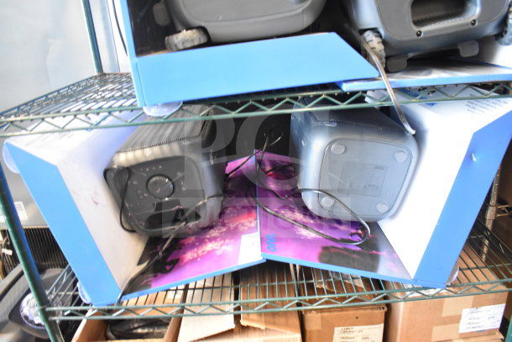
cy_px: 171
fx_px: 384
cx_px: 256
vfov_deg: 48.0
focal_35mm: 27
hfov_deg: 67.4
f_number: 3.5
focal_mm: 18
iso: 3200
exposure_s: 1/30
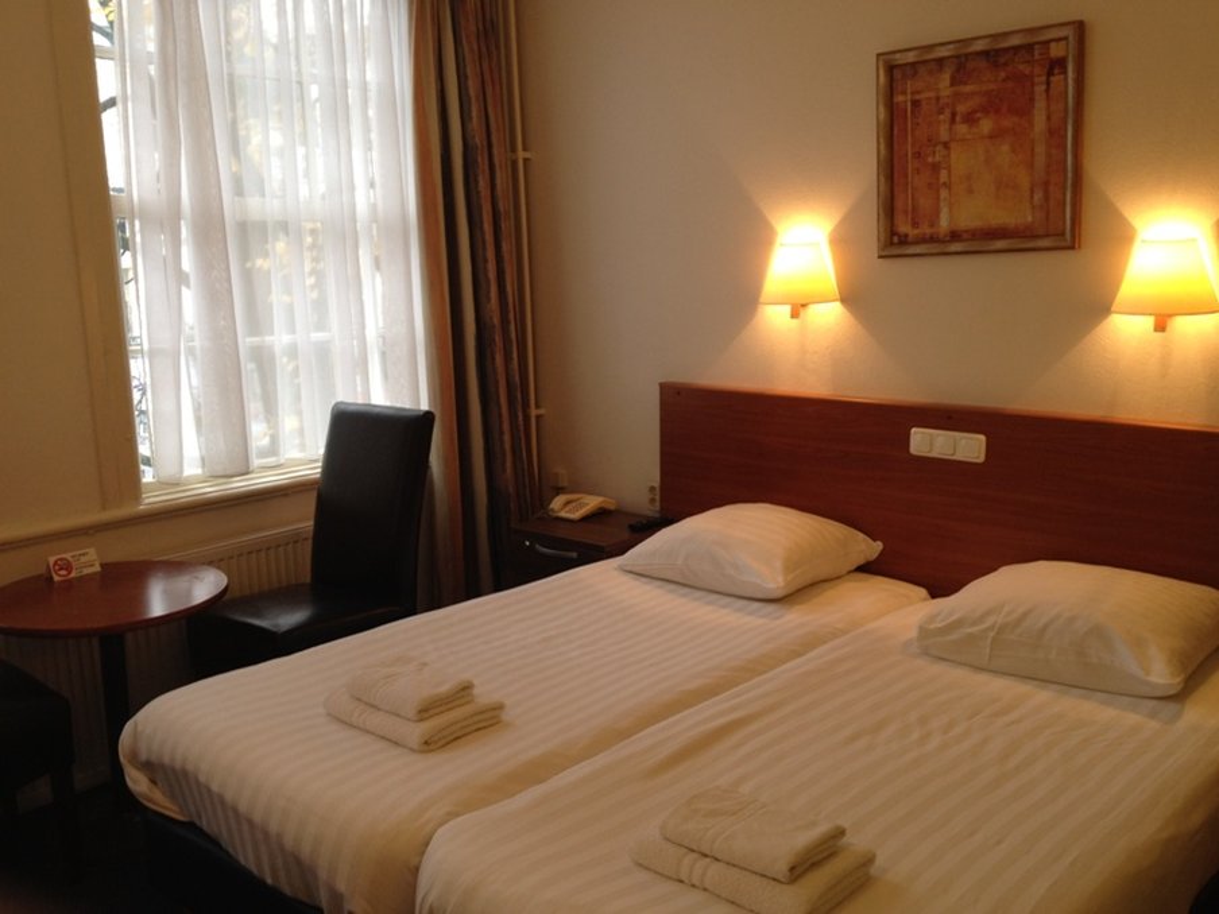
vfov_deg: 40.7
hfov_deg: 52.6
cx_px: 610
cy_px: 457
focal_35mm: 35
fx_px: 1233
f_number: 2.4
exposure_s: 1/24
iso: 64
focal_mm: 4.28
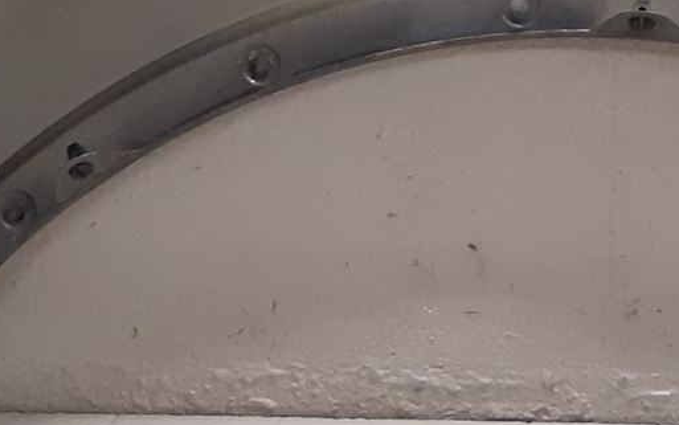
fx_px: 2036
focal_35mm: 110
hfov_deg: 18.9
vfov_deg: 11.5
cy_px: -193
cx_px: 365
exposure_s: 1/50
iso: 200
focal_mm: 3.93
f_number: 1.7
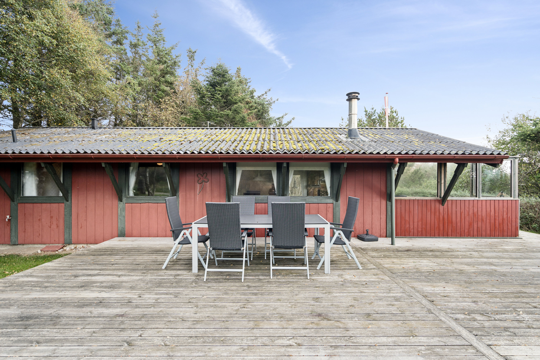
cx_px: 270
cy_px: 180
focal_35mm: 17
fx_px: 255
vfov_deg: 70.4
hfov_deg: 93.3
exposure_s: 1/160
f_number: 4.5
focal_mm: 17
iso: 200
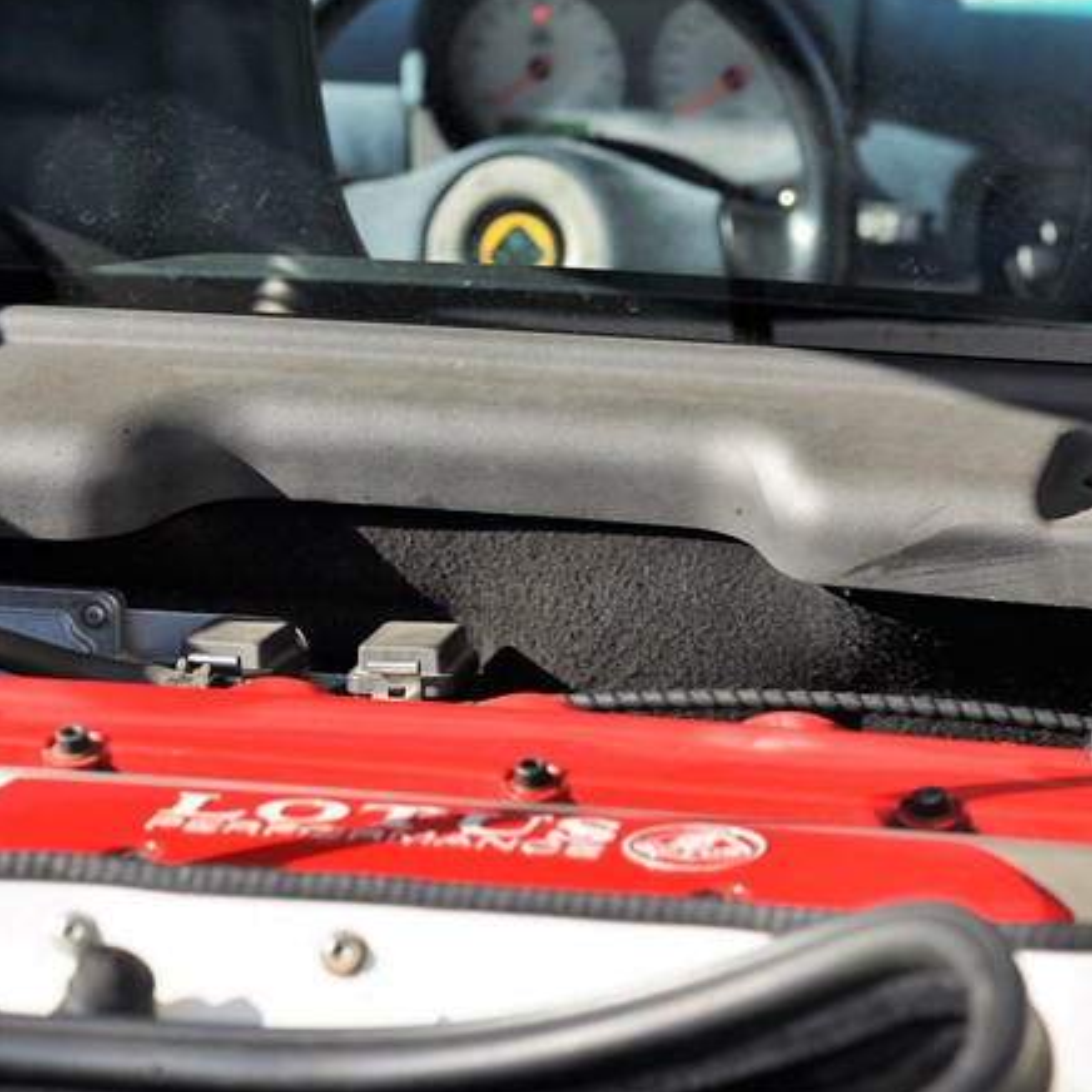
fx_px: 7995
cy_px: 386
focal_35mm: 224
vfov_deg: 7.8
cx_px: 511
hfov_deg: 7.8
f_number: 6.3
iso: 100
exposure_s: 1/200
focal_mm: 120
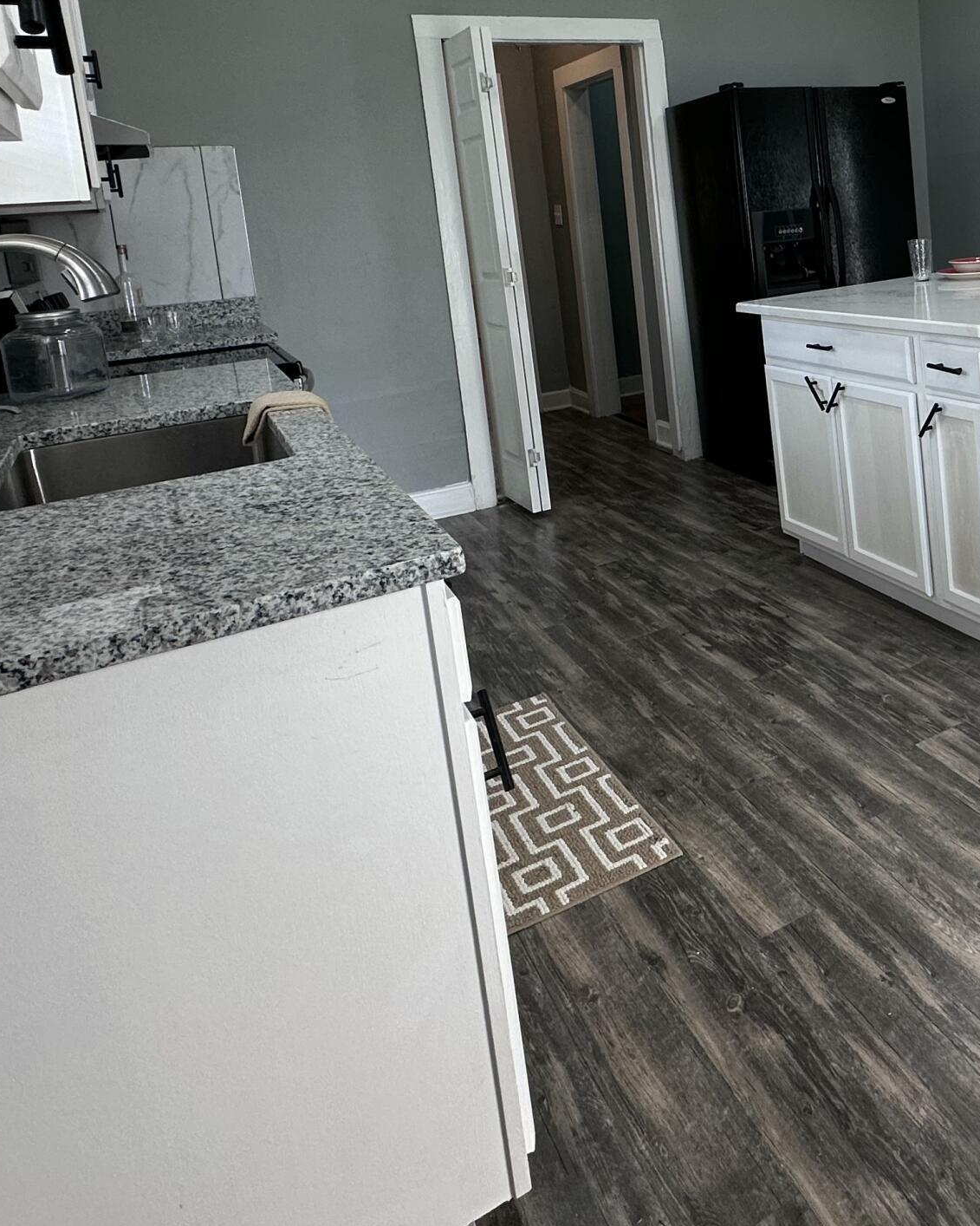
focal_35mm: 29
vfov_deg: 57.8
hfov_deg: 44.9
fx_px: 1052
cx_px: 899
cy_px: 330
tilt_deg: -7.7
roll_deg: +3.2
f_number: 2.2
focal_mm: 2.22
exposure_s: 1/120
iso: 100
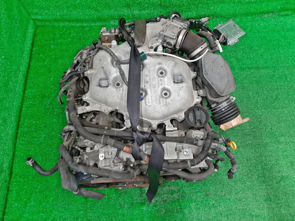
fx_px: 222
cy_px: 110
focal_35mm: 26
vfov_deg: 53.1
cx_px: 148
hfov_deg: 67.3
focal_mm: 3.93
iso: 136
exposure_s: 1/50
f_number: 1.7
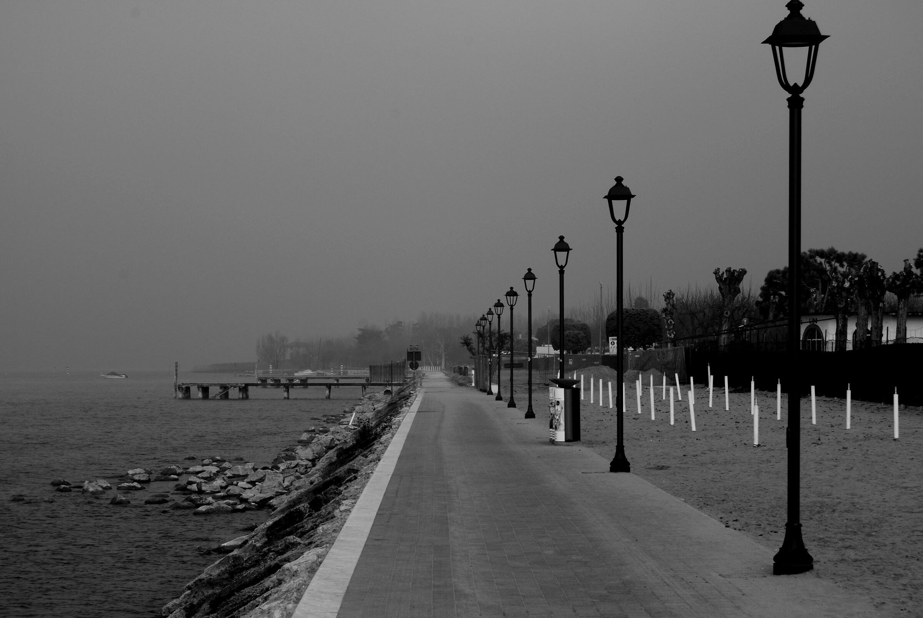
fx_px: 2118
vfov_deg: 16.6
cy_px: 309
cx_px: 462
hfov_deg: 24.6
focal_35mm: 82
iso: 100
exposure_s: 1/200
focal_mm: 55
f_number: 11
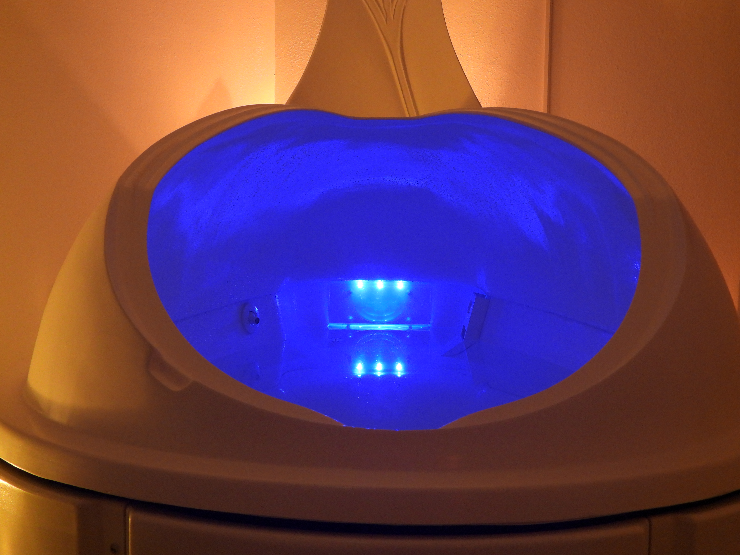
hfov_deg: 27.8
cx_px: 370
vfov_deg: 21.0
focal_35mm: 70
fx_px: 1496
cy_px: 278
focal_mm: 12.6
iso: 640
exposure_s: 1/8
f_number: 3.5
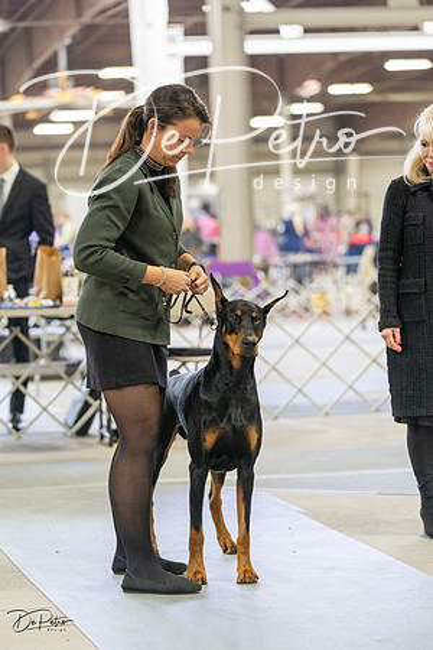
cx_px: 216
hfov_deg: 11.0
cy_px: 325
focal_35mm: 125
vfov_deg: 16.4
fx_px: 2255
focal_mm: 125
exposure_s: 1/320
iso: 6400
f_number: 3.5
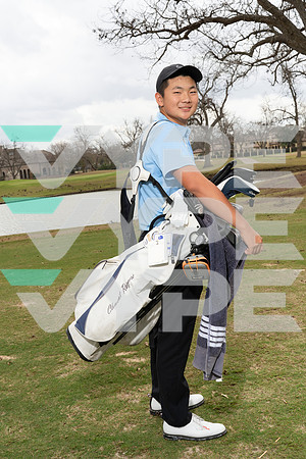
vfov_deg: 47.4
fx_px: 523
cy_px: 230
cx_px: 153
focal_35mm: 41
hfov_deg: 32.6
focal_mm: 41
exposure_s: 1/250
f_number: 10
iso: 400
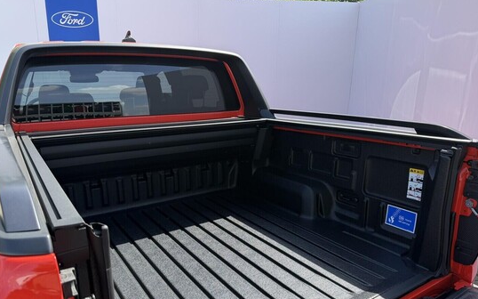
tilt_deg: -15.9
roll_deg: -0.3
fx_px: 339
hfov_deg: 70.4
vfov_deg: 47.3
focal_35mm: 26
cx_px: 238
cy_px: 181
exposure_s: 1/1437
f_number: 1.78
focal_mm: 6.76
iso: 80
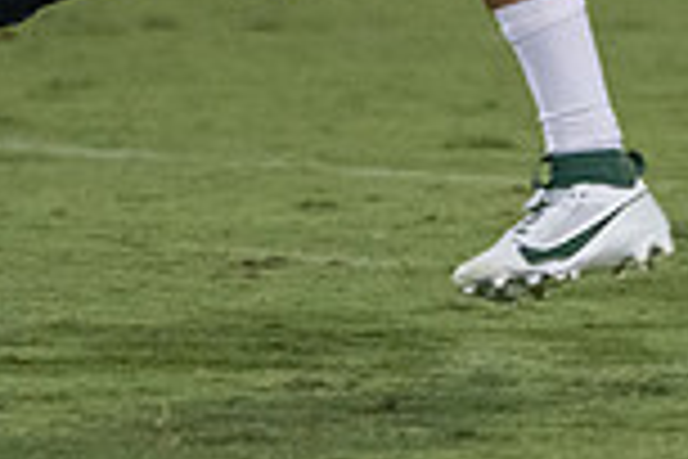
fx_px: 27728
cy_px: -194
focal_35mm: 1451
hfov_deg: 1.4
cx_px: 902
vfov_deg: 0.9
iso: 10000
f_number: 5.6
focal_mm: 324
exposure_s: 1/1000
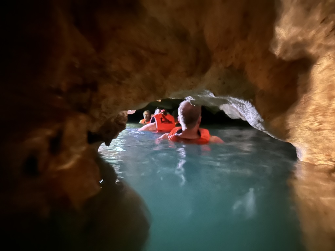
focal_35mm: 24
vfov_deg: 56.8
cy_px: 126
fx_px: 232
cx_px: 168
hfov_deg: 71.6
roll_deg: -0.3
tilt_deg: -3.5
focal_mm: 6.86
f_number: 1.78
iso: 6400
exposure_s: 1/5
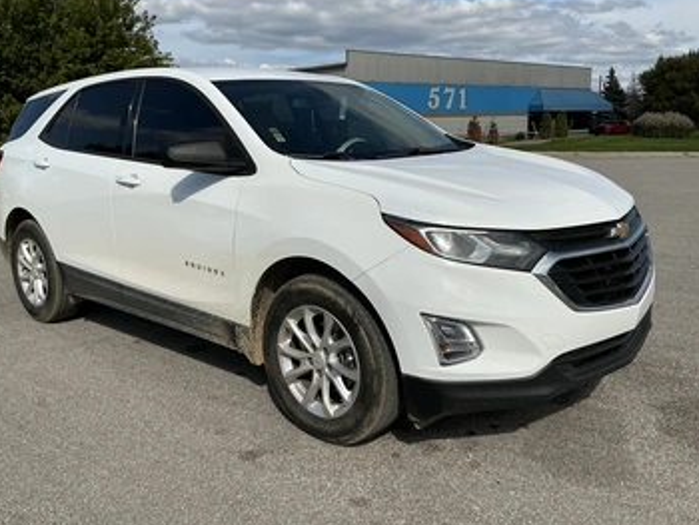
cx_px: 340
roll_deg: +1.0
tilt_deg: -8.3
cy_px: 250
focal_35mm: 32
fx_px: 647
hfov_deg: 56.8
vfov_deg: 44.2
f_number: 1.8
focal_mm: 3
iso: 25
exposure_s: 1/4405
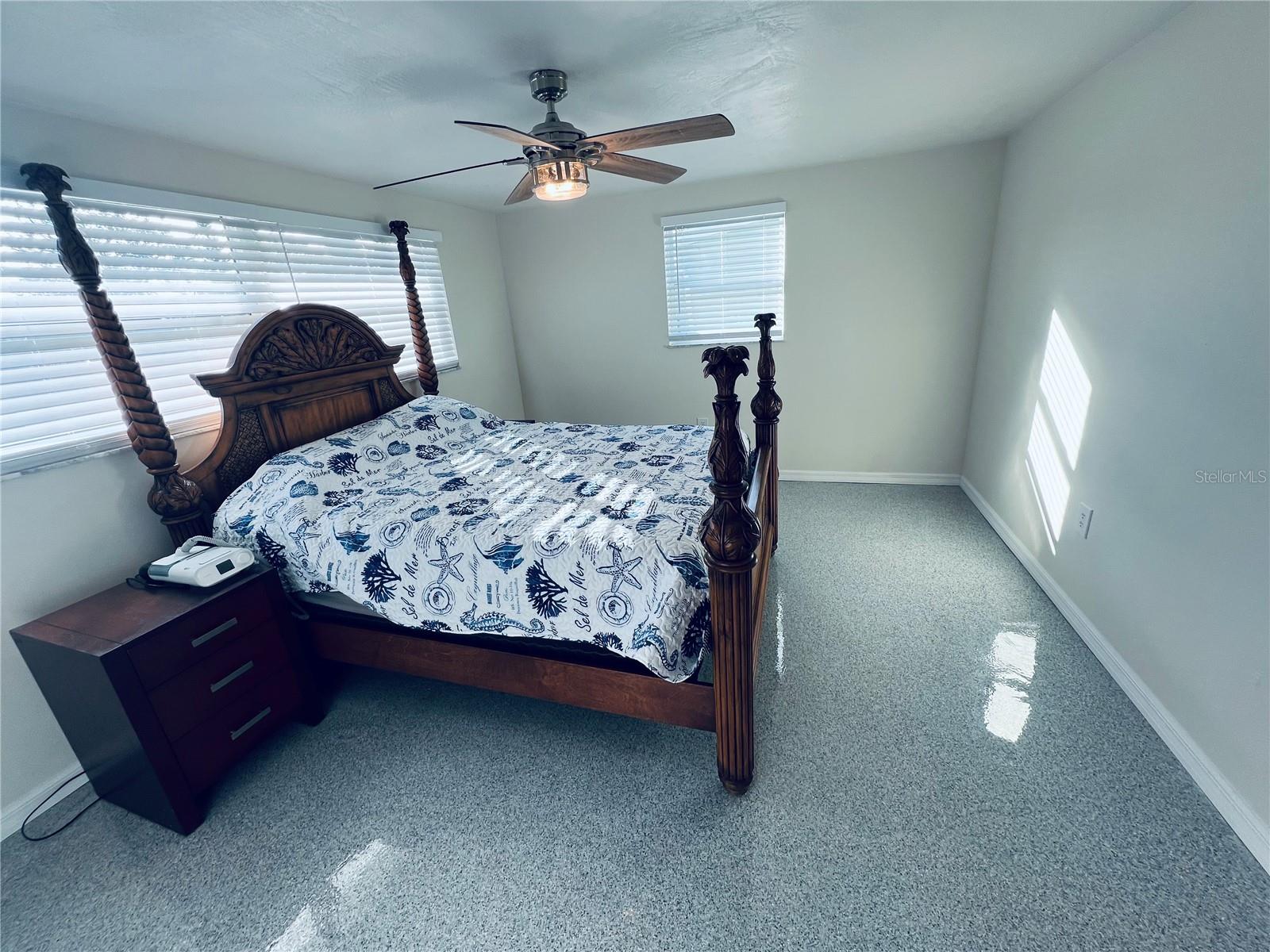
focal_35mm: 13
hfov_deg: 106.2
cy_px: 476
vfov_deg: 89.9
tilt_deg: -19.4
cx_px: 635
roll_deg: +4.7
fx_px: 477
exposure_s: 1/107
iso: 32
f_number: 1.8
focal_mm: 1.57
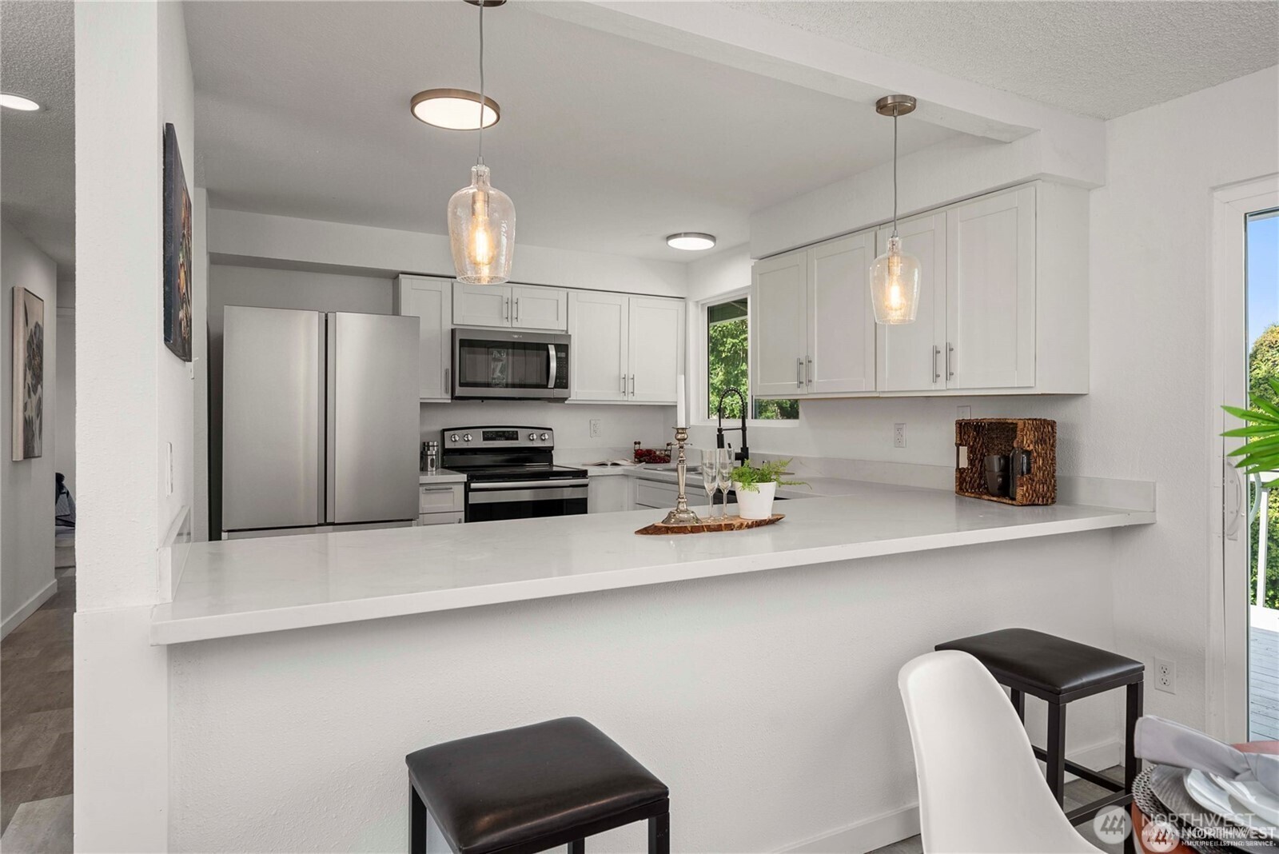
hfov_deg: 84.0
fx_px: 711
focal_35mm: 20
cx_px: 640
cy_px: 427
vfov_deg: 62.0
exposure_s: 1/160
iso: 80
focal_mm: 20
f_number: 7.1
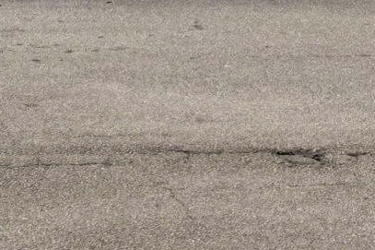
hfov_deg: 17.0
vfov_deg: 10.4
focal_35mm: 118
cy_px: -294
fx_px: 1229
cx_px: 19
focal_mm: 16
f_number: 3.5
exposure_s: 1/6400
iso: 800
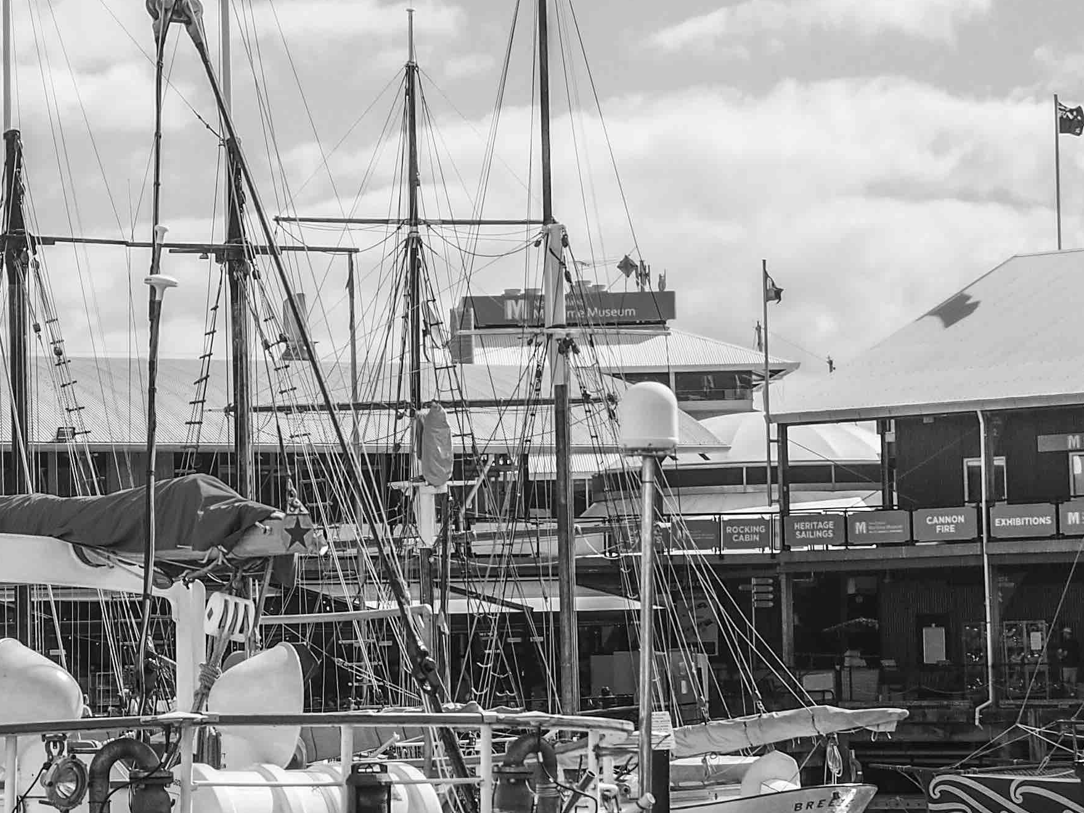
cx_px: 540
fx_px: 4102
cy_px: 327
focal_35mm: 131
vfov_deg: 11.3
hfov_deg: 15.1
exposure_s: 1/8000
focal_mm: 25
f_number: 2.8
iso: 200
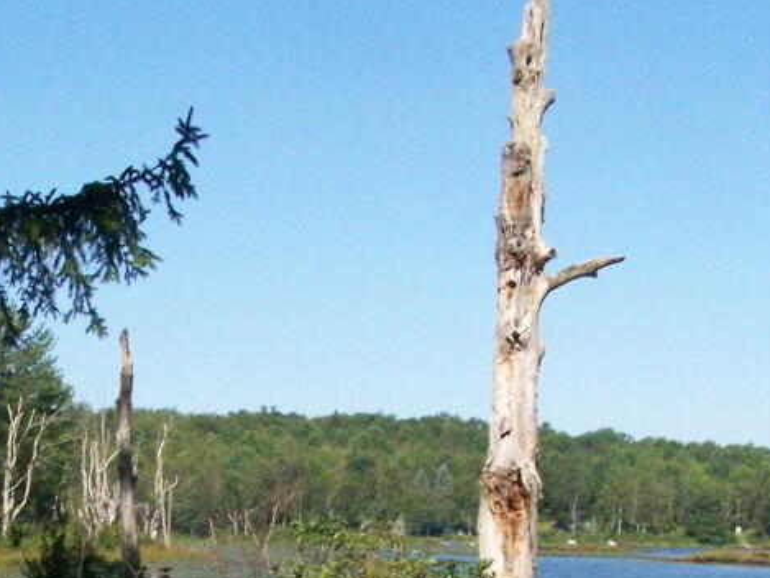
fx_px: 1847
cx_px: 190
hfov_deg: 23.3
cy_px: 562
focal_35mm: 83
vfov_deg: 17.4
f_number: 5.6
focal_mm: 6.3
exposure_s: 1/1600
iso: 400
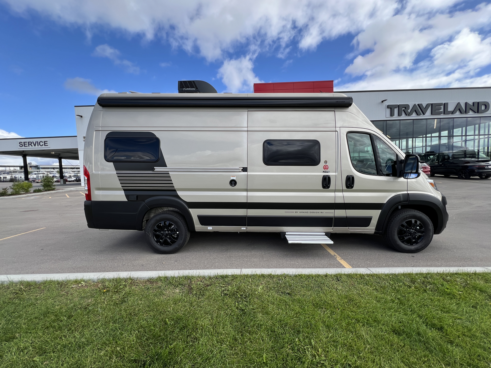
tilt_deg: -4.2
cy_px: 184
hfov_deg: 106.2
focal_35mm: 13
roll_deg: +2.8
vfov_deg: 89.9
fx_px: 184
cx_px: 246
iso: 32
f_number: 1.8
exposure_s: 1/815
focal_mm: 1.57
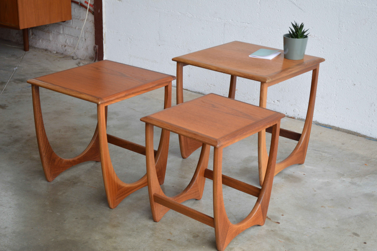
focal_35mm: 60
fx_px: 628
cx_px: 188
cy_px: 126
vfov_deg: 22.6
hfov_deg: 33.4
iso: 400
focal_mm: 40
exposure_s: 1/100
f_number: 5.3
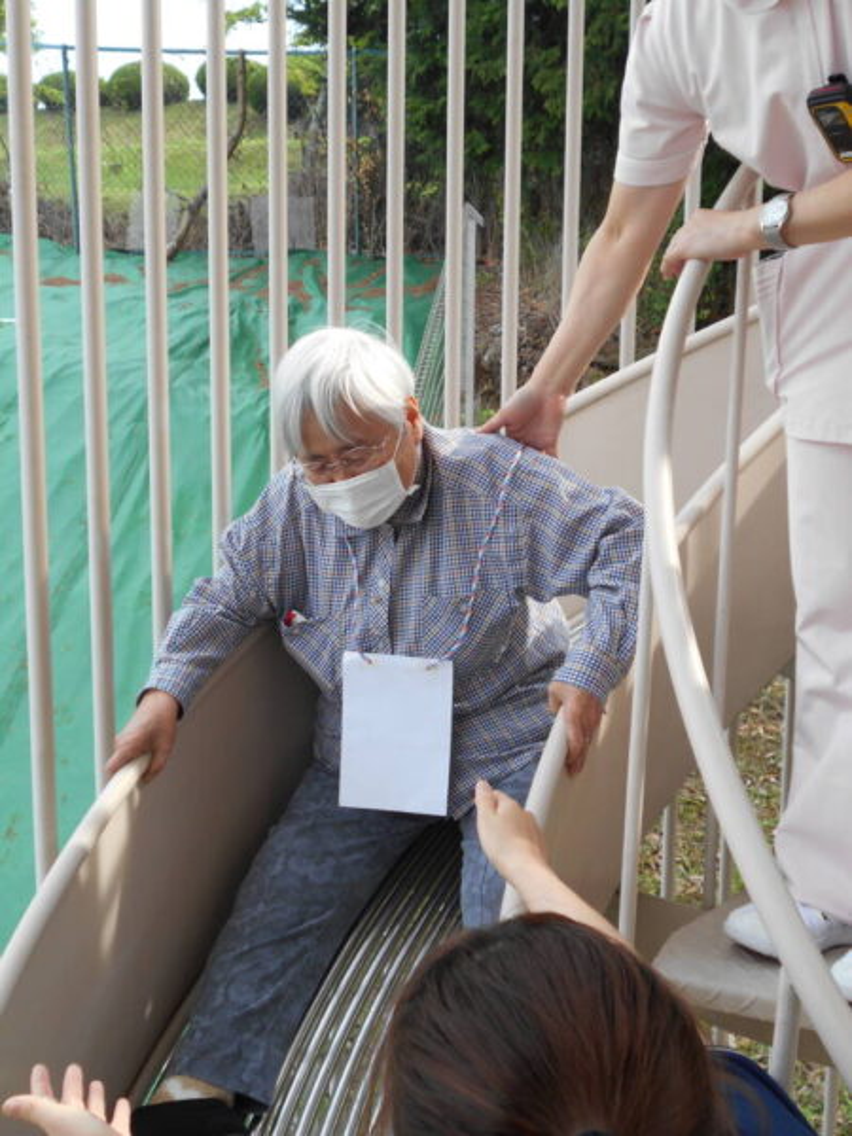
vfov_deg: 47.9
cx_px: 426
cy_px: 568
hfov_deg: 36.8
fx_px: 1280
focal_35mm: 39
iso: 80
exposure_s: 1/160
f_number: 3.9
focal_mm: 6.7
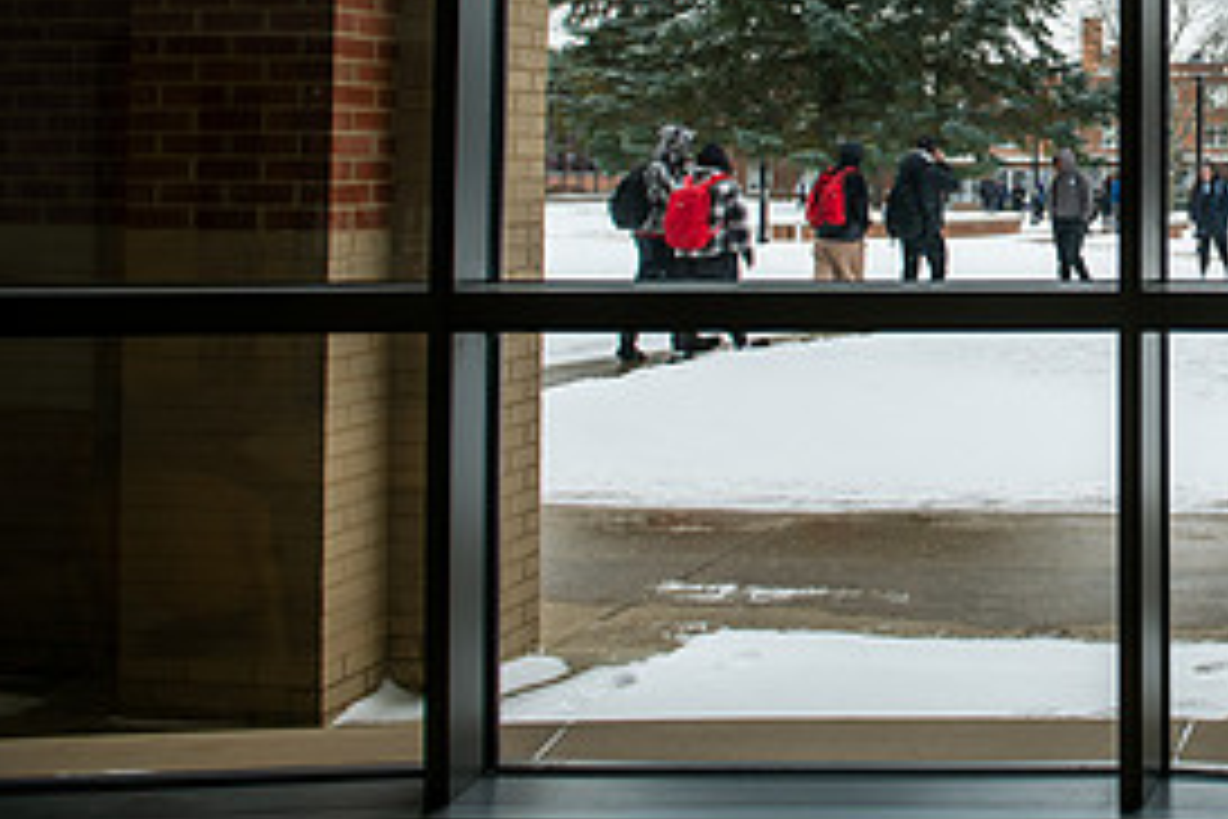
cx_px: 1286
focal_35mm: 51
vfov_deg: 25.5
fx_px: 1740
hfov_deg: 34.6
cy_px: 52
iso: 160
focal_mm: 24
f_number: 4.5
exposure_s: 1/400
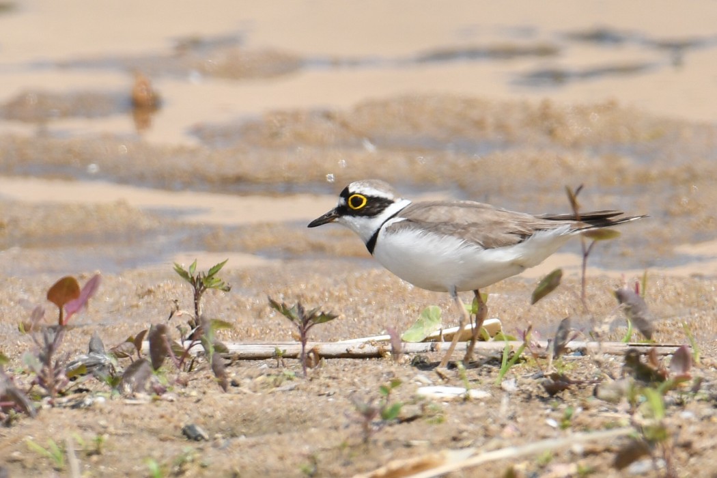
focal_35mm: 750
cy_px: 239
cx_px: 358
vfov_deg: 1.8
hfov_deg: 2.7
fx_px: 14936
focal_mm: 500
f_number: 7.1
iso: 320
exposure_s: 1/1250
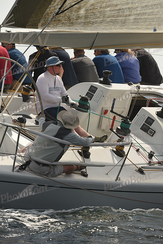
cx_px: 82
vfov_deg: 7.1
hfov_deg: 4.7
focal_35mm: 290
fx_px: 1968
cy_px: 122
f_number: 9
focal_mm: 290
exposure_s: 1/640
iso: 250
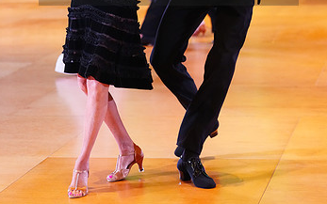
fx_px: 1185
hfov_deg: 15.7
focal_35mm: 133
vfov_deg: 9.7
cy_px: -25
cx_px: 169
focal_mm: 78
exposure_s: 1/320
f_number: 2.8
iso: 5000
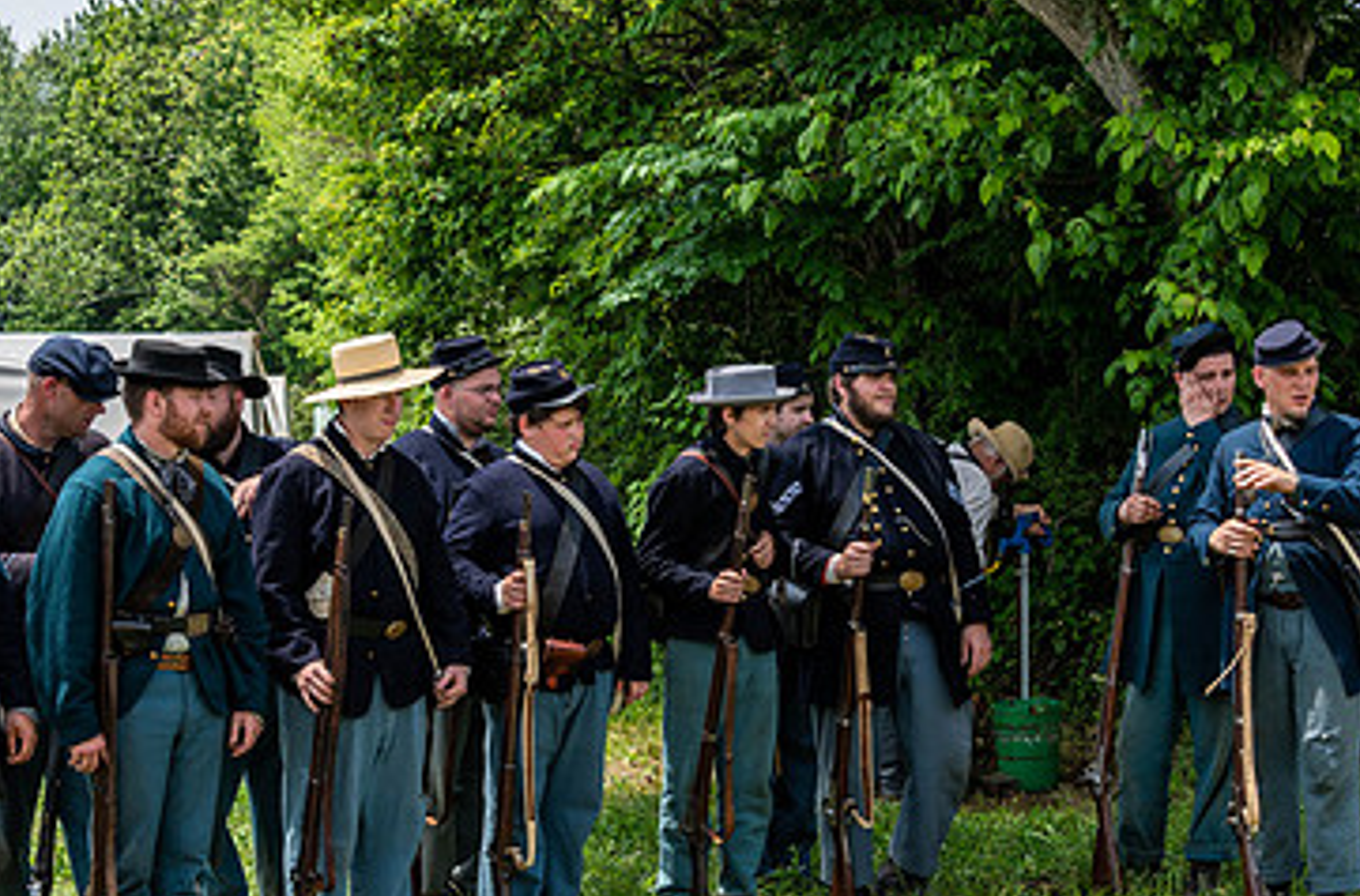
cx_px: 590
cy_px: 659
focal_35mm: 83
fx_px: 3125
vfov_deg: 16.3
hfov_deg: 24.5
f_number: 8
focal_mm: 45
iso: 125
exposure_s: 1/200
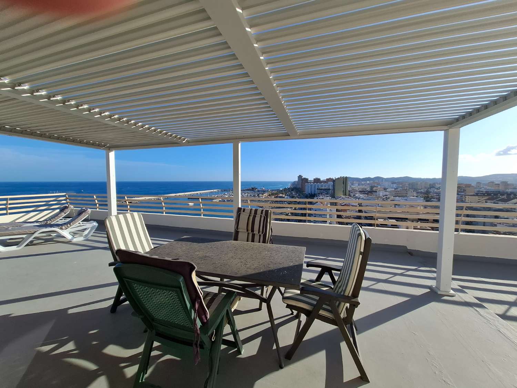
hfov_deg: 106.2
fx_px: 194
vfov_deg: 89.9
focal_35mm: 13
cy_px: 194
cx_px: 258
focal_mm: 1.74
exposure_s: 1/1368
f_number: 2.2
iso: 40
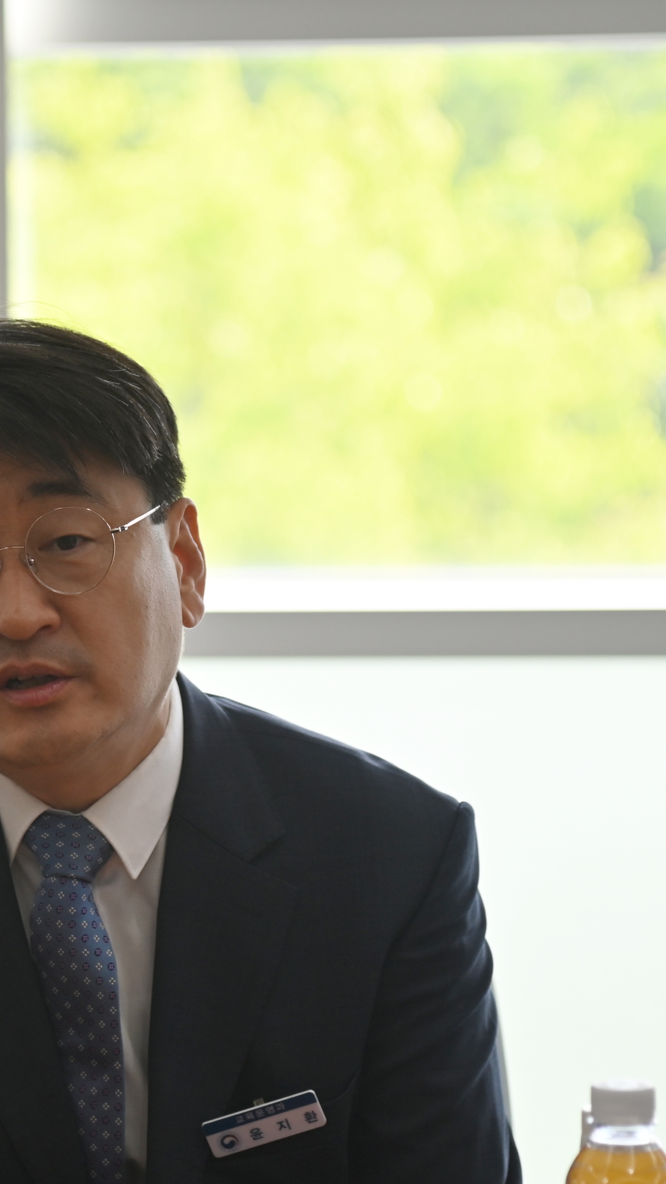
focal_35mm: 227
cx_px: 53
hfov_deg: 5.3
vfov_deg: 9.5
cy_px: 628
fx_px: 7126
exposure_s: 1/250
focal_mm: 120
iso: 400
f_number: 4
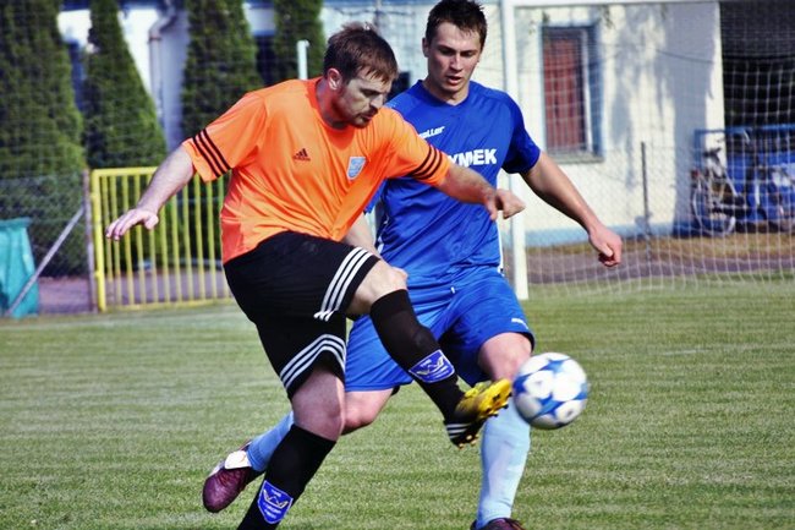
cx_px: 398
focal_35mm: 300
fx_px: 6623
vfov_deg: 4.6
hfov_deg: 6.9
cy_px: 265
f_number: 5.6
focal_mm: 200
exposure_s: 1/800
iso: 200
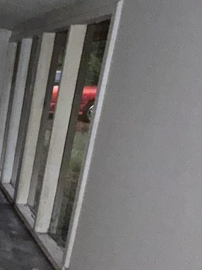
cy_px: 161
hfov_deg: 19.8
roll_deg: -2.5
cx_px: -171
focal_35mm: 52
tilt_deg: -12.1
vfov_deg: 36.7
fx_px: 405
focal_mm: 2.22
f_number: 2.2
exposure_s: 1/24
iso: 500
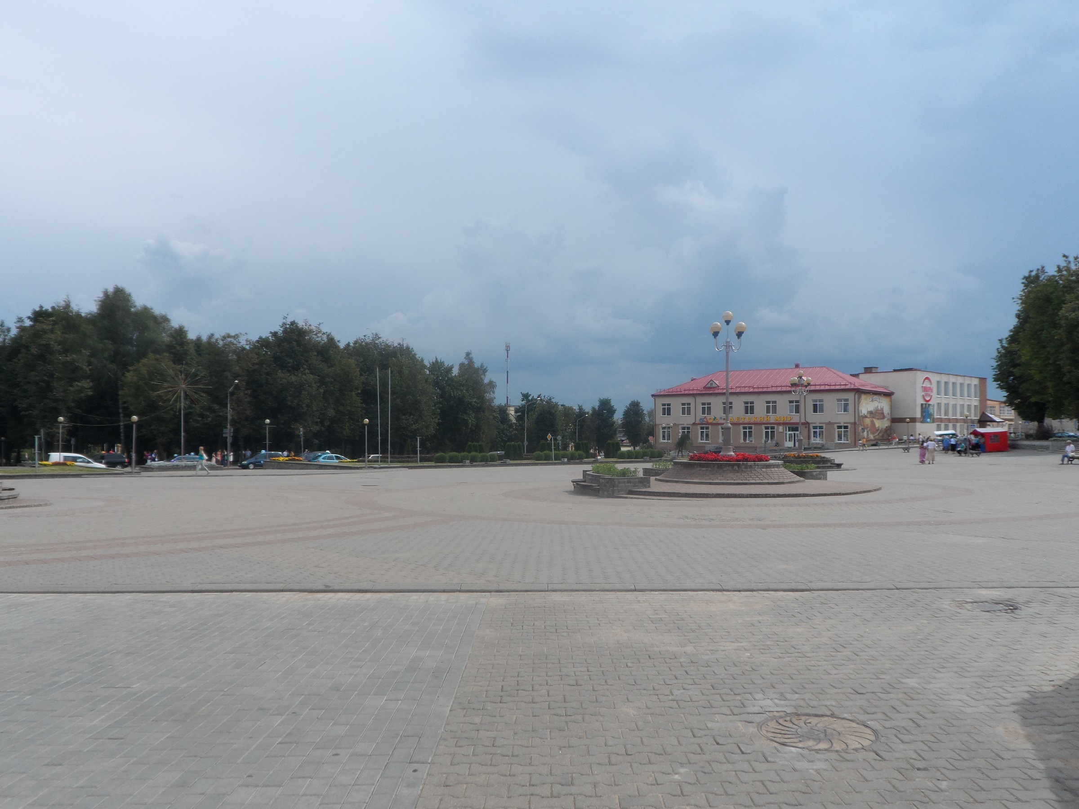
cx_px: 540
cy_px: 404
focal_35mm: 28
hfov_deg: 63.4
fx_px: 873
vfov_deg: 49.7
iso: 80
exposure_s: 1/180
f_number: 8.8
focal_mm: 4.9
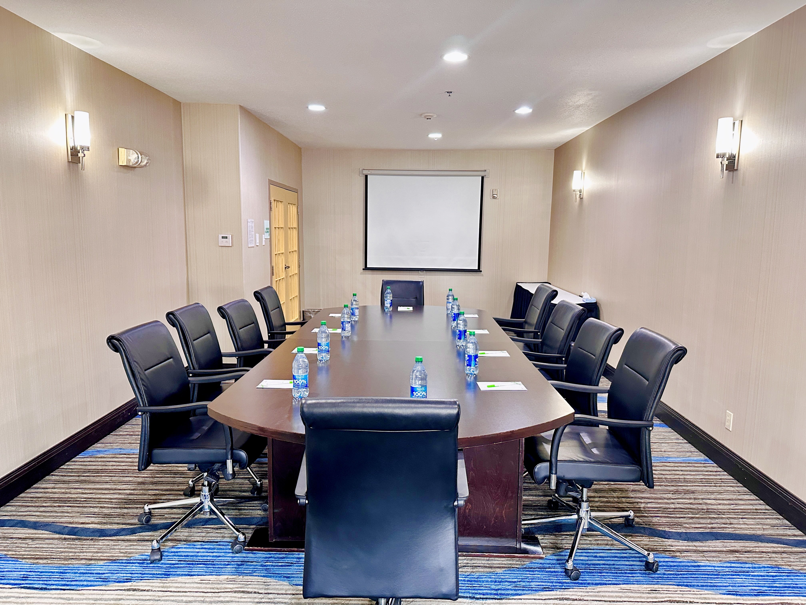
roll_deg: -0.8
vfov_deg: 56.8
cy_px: 302
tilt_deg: -7.1
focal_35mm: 24
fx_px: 559
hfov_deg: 71.6
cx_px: 403
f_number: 1.78
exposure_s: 1/60
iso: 500
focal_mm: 6.86
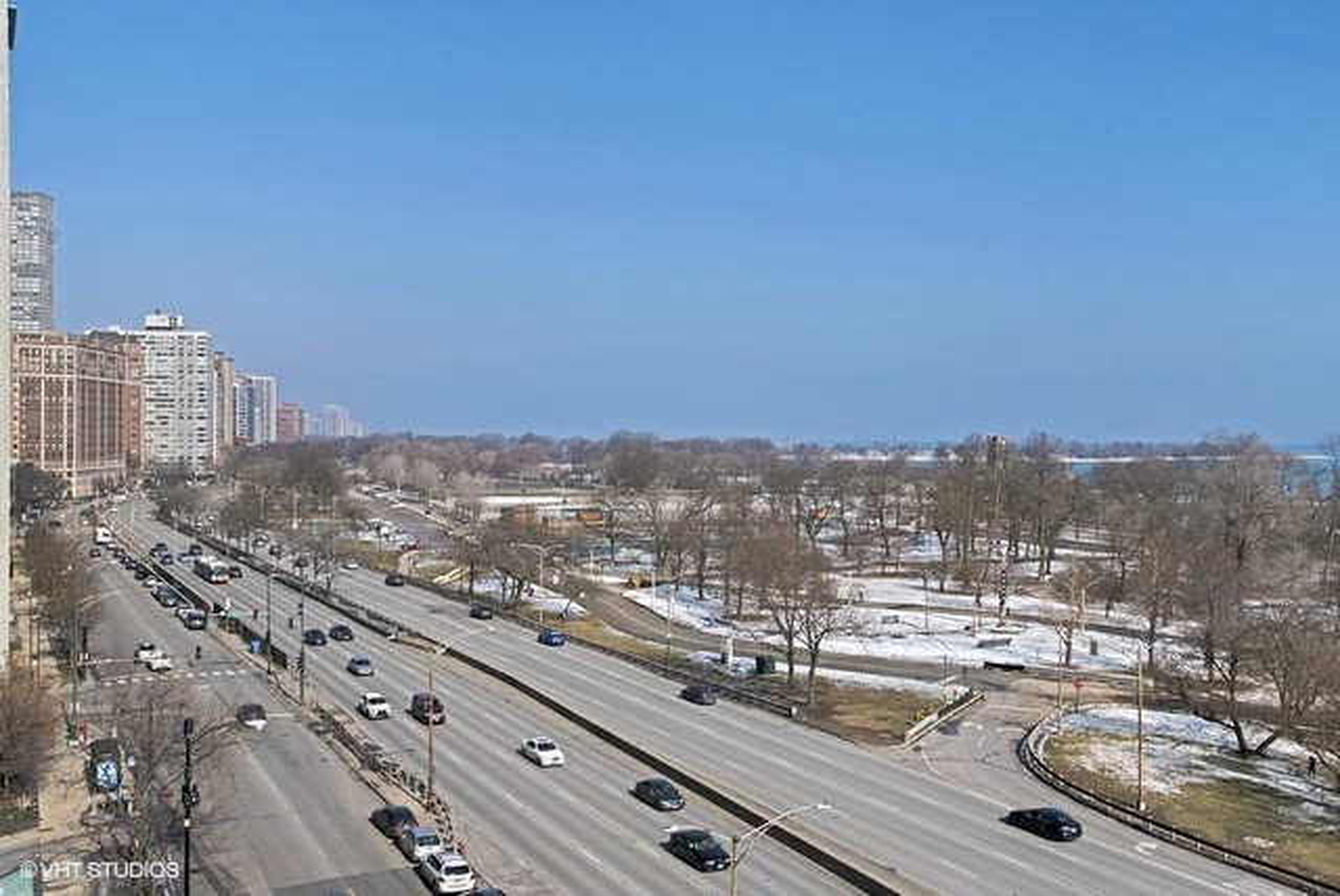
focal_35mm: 35
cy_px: 448
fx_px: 1304
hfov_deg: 54.4
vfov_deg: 37.9
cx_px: 670
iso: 200
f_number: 8
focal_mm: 35
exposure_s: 1/200
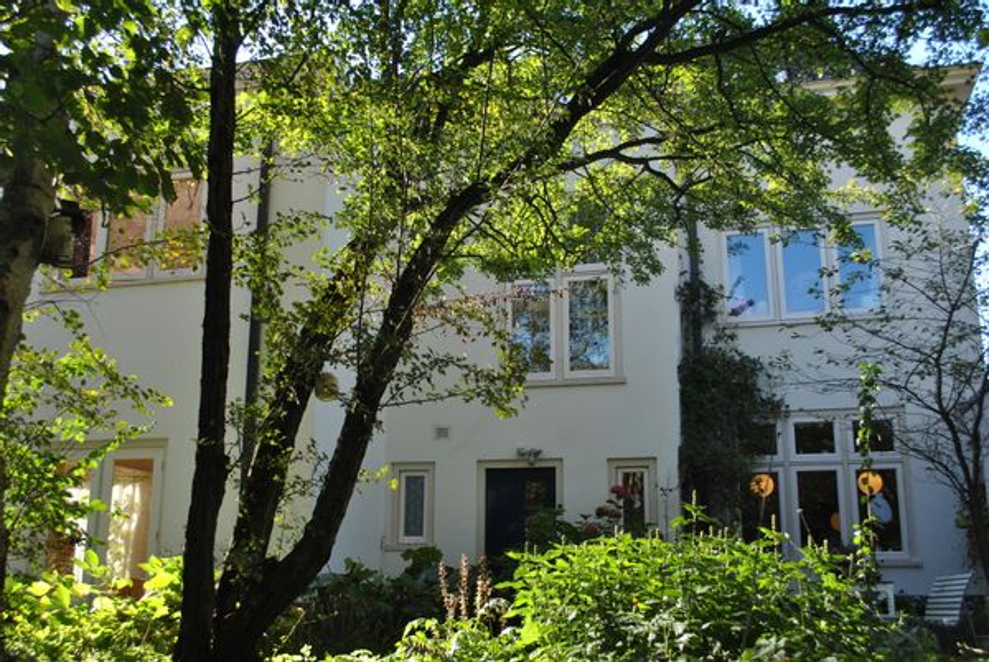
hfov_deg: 53.1
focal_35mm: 36
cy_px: 331
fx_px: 990
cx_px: 494
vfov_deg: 37.0
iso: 140
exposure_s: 1/125
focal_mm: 24
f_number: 5.6
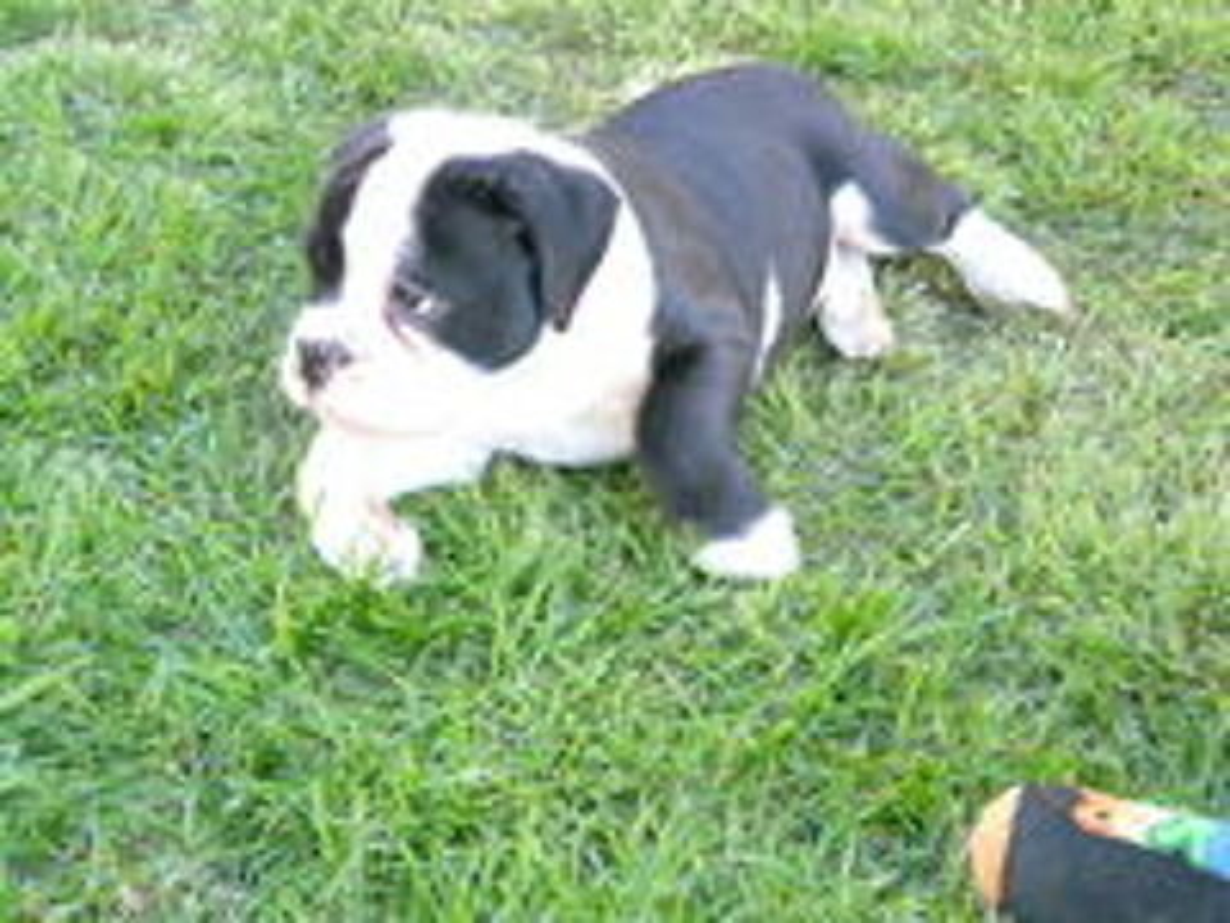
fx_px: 2061
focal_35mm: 58
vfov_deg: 25.2
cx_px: 615
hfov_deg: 33.2
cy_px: 462
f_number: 3.2
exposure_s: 1/160
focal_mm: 9.5
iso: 400
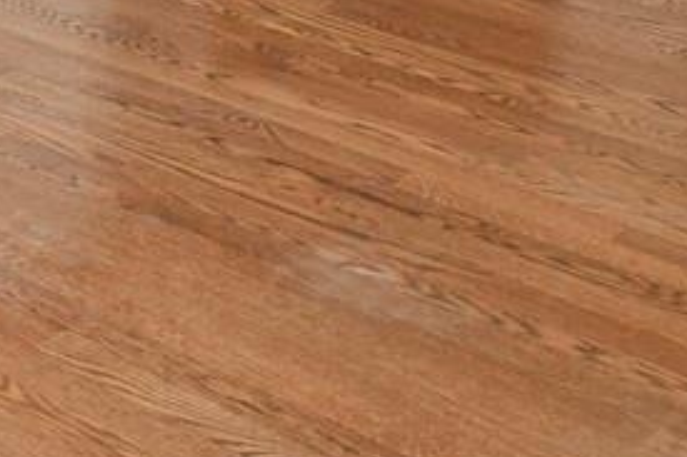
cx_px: -341
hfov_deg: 18.3
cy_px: -692
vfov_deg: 11.2
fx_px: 1888
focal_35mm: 99
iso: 2500
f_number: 8
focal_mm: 17
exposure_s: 1/20
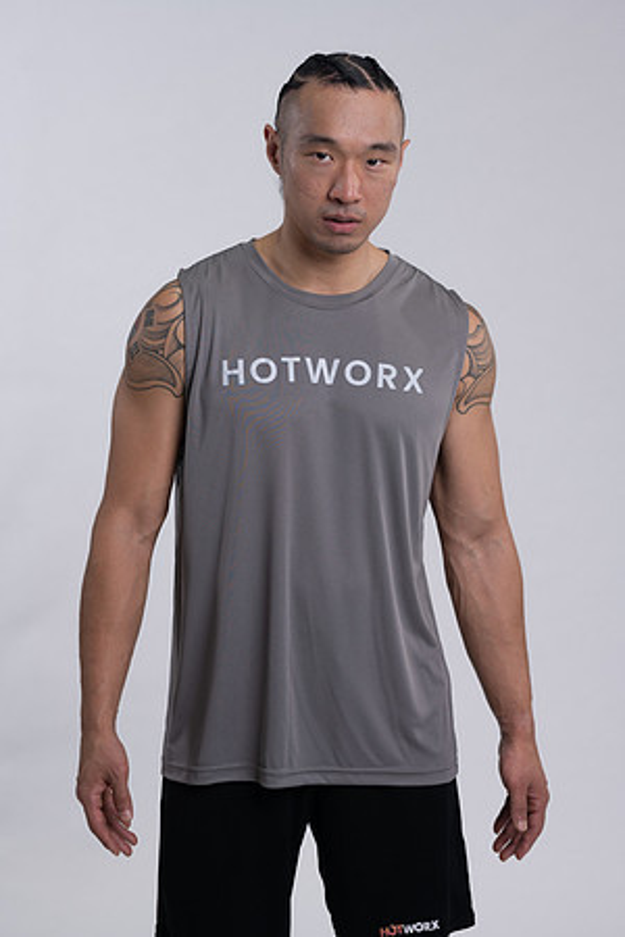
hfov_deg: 16.1
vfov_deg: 23.9
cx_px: 312
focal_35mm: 85
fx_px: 2213
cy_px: 468
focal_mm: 85
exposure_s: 1/125
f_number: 4
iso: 125
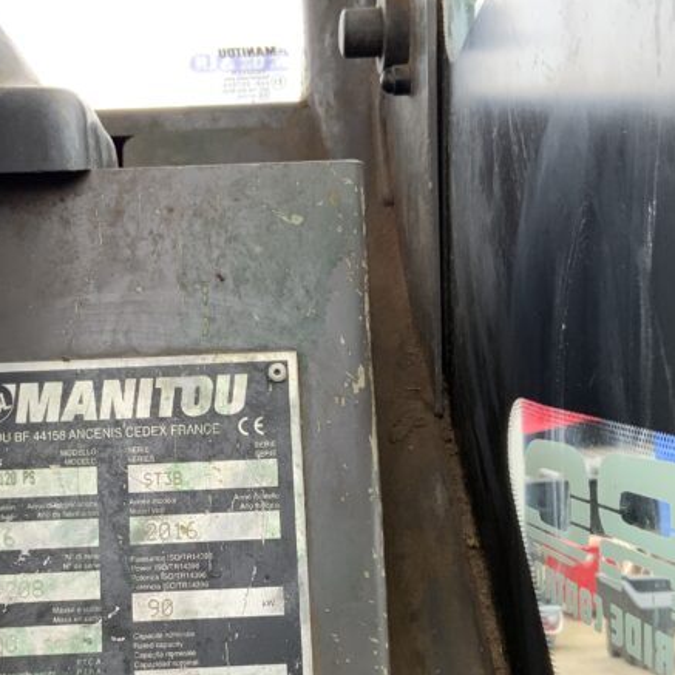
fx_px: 1324
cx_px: 247
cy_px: 528
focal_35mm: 60
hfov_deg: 28.5
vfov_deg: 28.1
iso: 50
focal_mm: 3
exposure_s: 1/122
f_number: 1.8
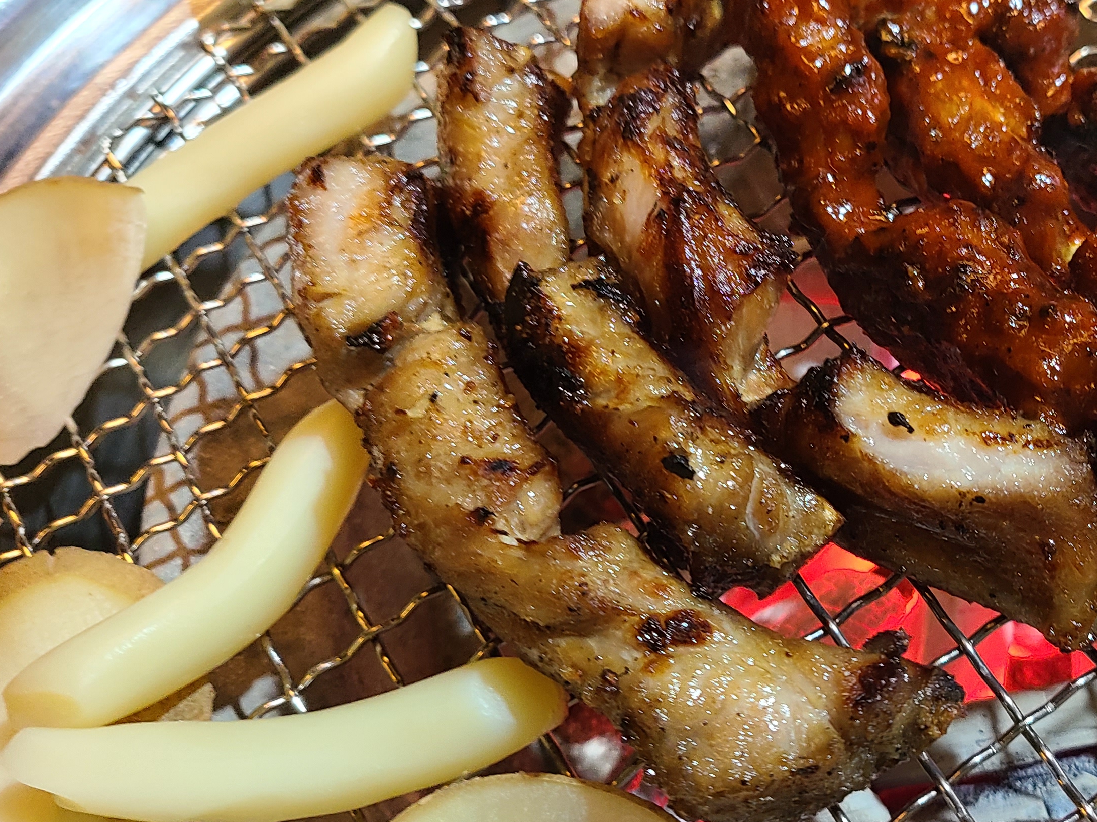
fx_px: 1521
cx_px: 887
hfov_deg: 38.1
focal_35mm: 48
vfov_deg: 30.3
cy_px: 378
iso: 200
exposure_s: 1/39
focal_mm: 5.4
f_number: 1.8
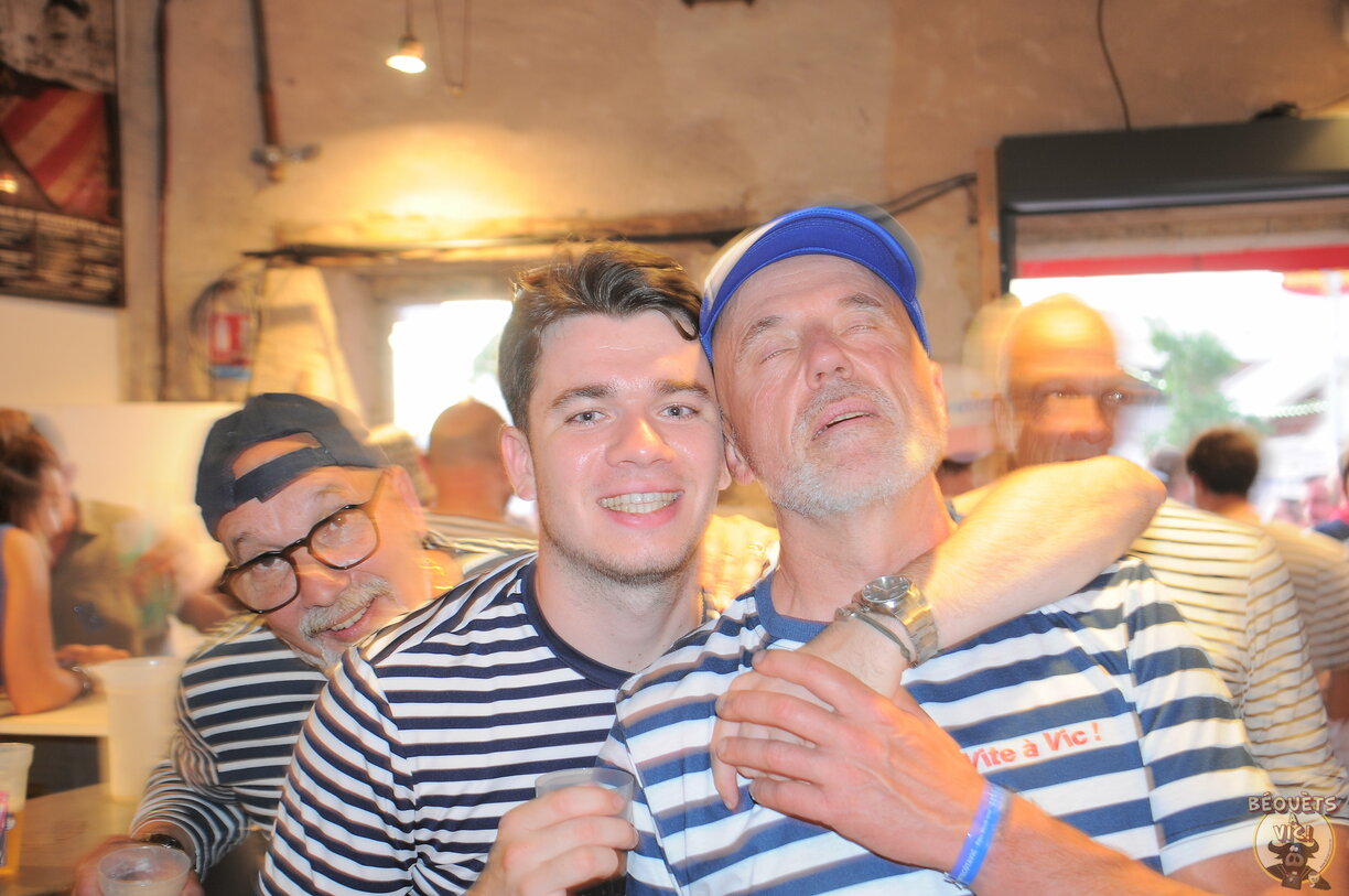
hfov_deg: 48.0
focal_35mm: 40
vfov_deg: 32.9
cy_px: 448
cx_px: 674
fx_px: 1516
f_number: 3.3
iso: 200
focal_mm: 27
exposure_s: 1/2.5
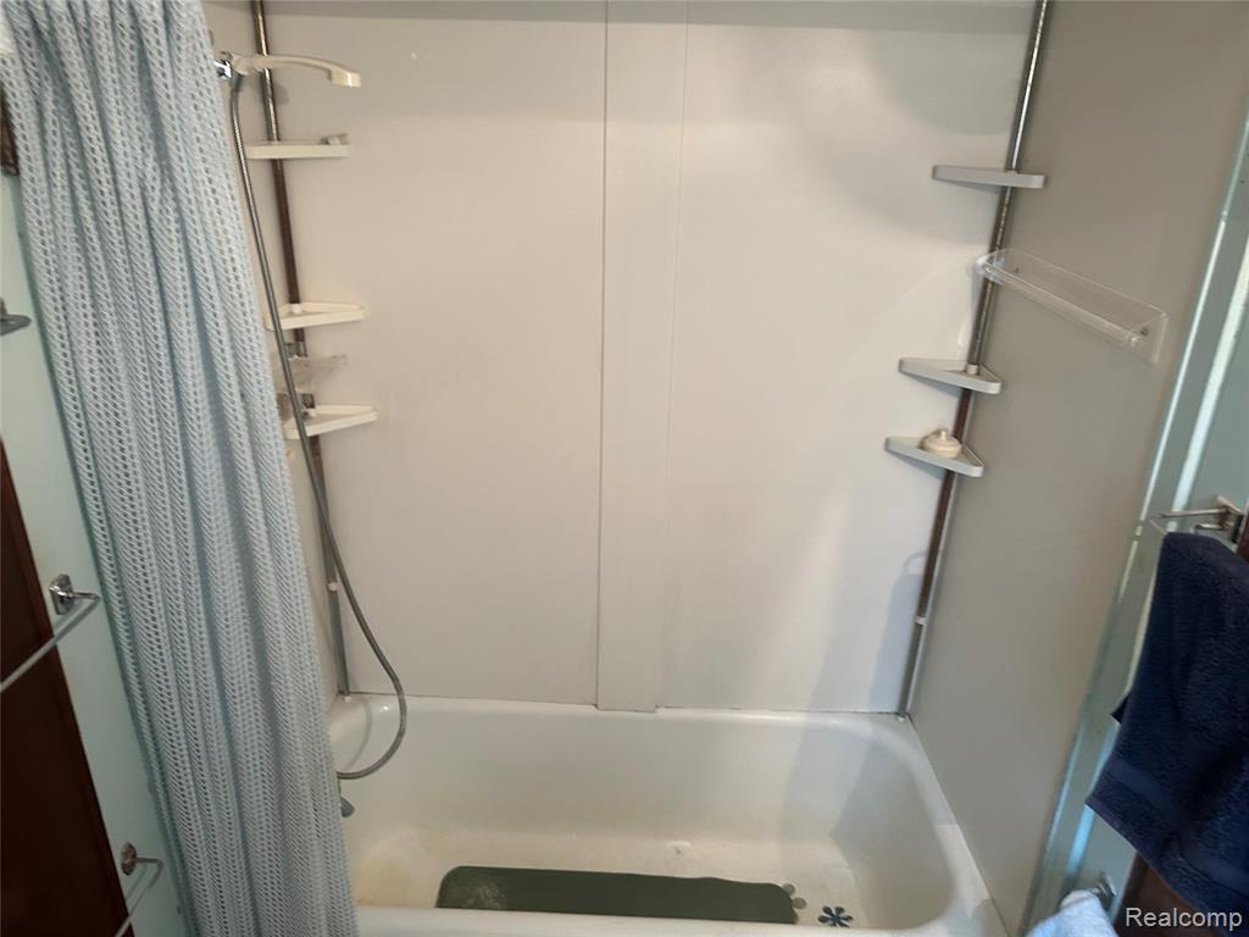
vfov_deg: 56.8
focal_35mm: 24
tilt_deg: -21.3
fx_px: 866
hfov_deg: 71.6
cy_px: 468
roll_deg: -2.0
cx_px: 624
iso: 320
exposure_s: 1/60
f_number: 1.78
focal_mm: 6.86
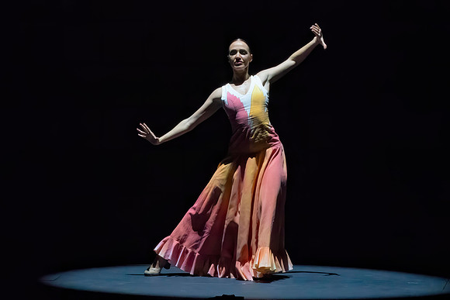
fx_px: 5294
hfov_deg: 4.9
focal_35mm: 423
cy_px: 116
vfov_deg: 3.2
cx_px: 204
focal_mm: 339
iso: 16000
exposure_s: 1/400
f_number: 32
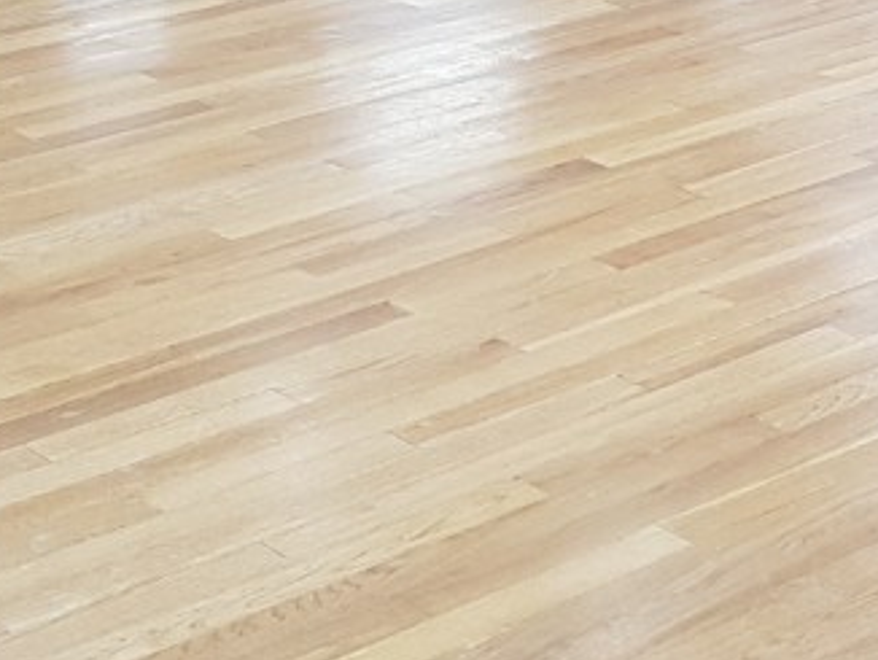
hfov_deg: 16.3
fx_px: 2589
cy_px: -401
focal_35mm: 102
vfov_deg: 13.5
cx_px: 1557
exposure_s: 1/60.2
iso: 100
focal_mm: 4.2
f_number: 1.7
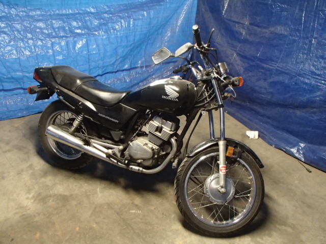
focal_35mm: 28
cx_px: 163
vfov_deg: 49.7
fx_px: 264
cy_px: 122
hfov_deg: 63.4
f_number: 3.9
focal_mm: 5
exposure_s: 1/13
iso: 800
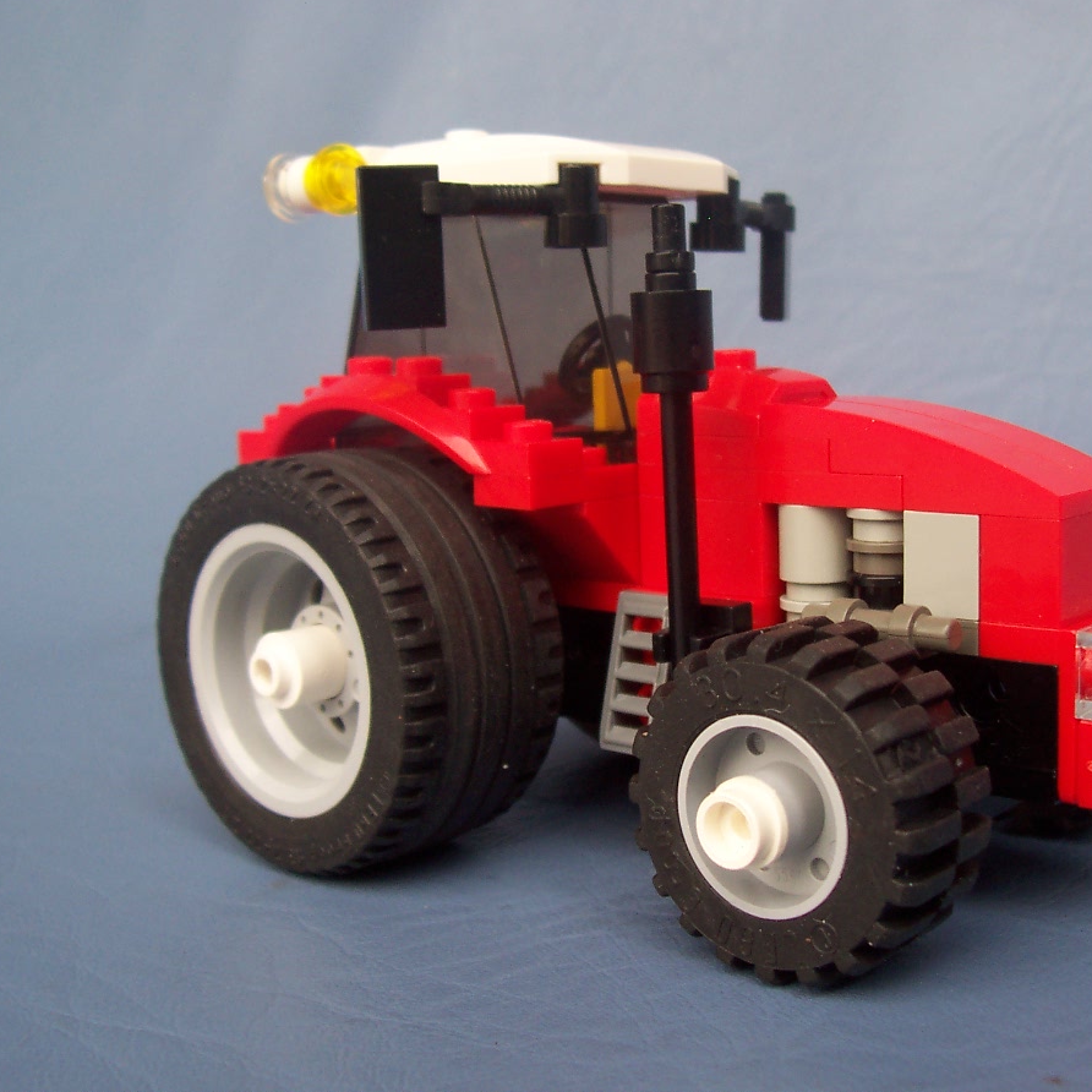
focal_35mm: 44
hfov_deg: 38.2
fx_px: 1570
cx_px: 648
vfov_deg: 38.3
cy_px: 545
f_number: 2.8
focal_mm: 5.6
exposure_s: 1/45
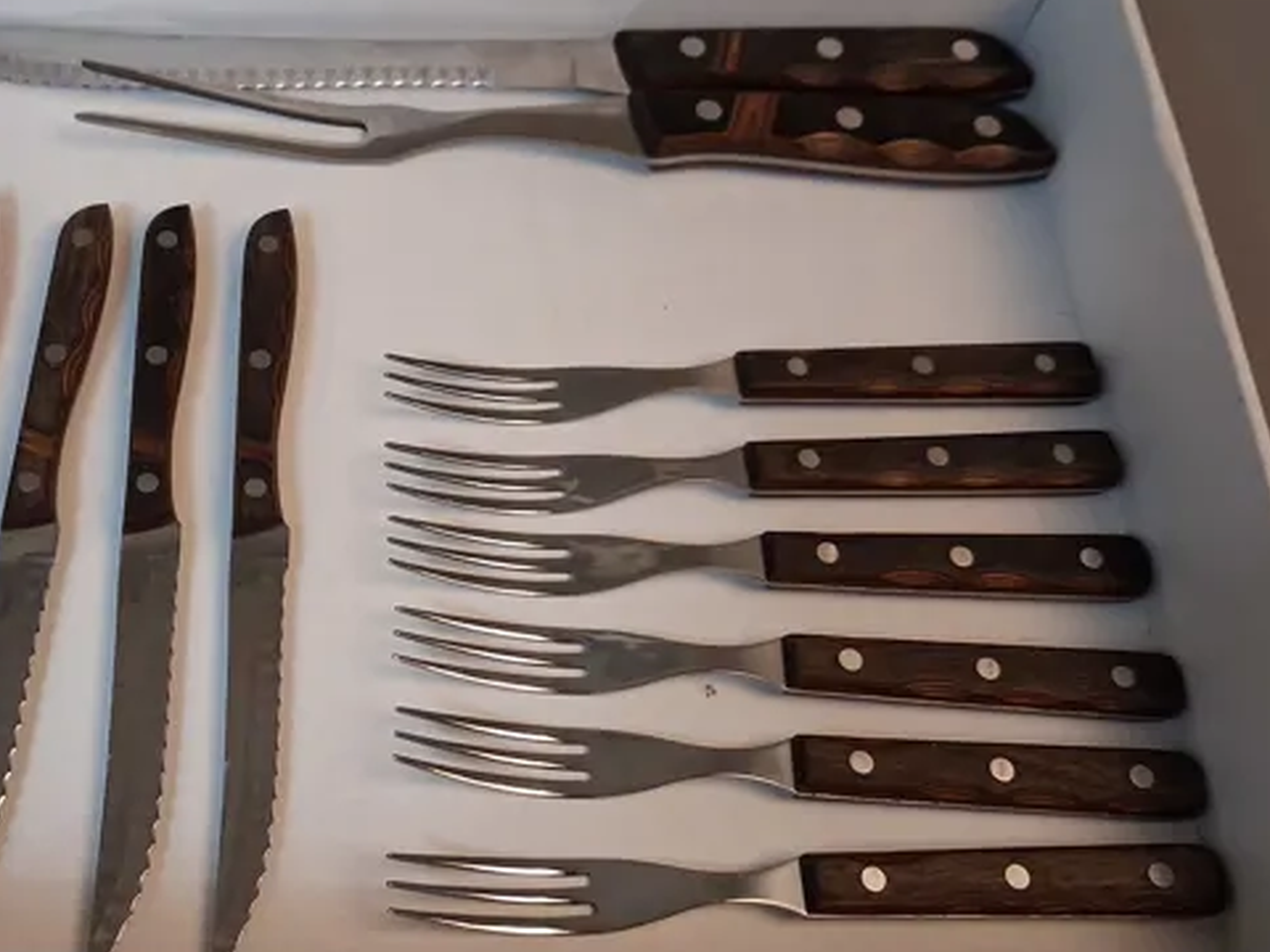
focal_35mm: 45
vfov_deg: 32.1
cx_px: 389
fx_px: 1651
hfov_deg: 41.3
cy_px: 413
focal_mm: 4
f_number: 1.8
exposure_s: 1/100
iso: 400
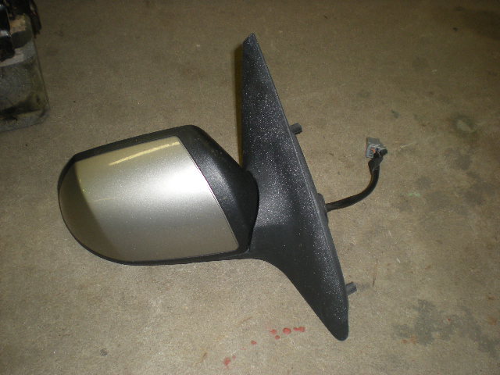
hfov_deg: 49.0
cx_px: 250
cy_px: 188
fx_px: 549
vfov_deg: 37.7
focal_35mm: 38
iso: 102
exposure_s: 1/60
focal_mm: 6.3
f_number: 3.1
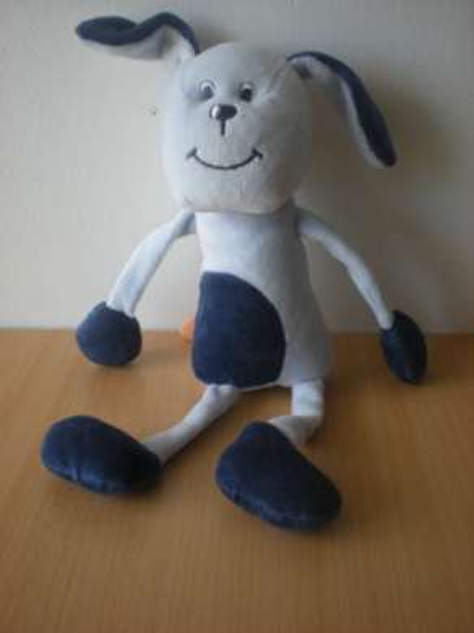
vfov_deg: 49.0
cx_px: 237
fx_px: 695
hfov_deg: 37.7
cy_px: 316
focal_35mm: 38
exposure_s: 1/60.7
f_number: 3.1
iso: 68
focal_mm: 6.3
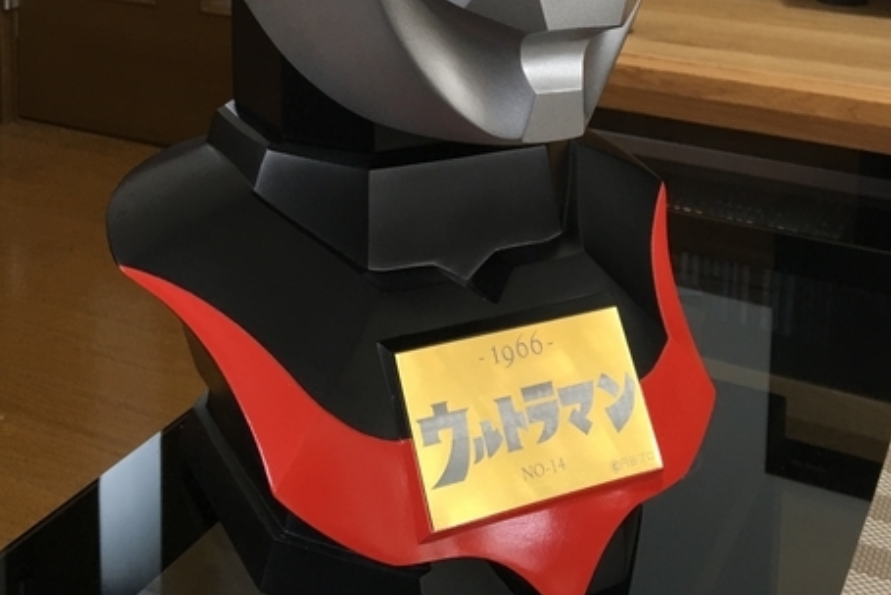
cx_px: 445
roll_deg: +0.4
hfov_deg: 37.5
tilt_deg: -7.9
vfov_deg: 23.6
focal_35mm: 53
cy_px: -92
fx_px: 1313
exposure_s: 1/30
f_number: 2.2
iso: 40
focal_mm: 4.15
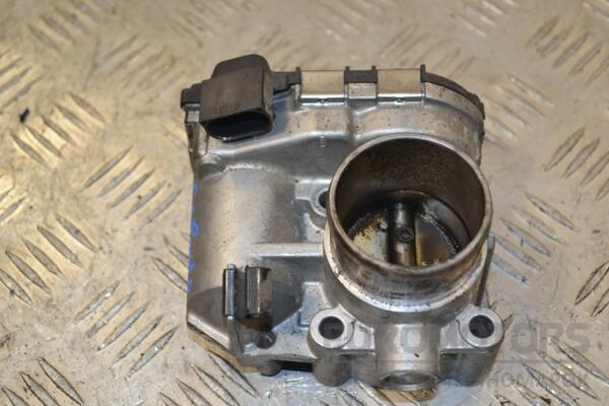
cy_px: 203
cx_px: 304
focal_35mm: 57
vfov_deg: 23.8
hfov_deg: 35.1
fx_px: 964
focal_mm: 38
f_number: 5
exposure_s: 1/125
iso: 400
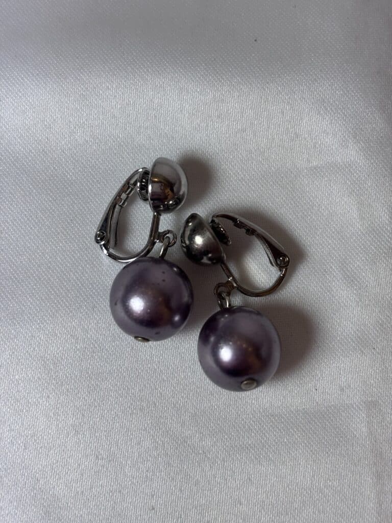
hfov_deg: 28.0
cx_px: 196
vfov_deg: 36.8
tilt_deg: -81.5
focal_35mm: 52
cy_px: 262
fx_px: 785
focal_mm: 5.96
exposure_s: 1/242
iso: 32
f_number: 1.6
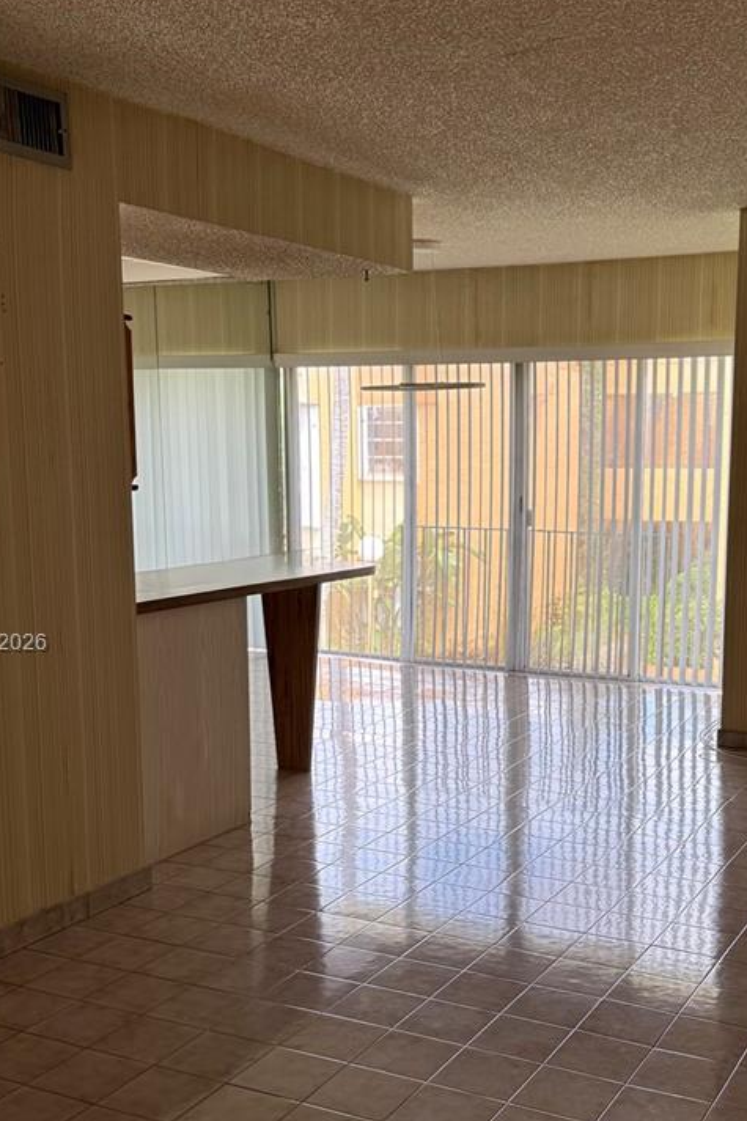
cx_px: 464
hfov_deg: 31.7
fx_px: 1308
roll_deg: -0.4
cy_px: 645
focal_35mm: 42
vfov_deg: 46.3
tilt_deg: -8.2
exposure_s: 1/280
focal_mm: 6.76
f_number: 1.78
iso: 100
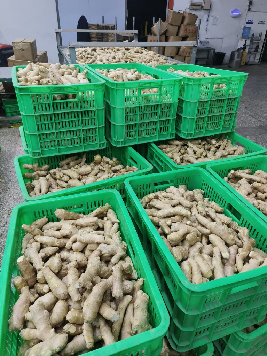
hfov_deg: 56.8
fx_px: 247
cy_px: 180
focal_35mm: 24
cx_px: 139
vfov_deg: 71.6
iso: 692
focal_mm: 5.5
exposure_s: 1/100
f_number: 1.75
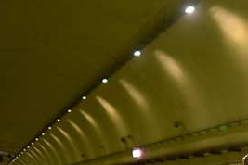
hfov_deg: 15.1
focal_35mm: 131
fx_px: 902
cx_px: 292
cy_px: 148
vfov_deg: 10.4
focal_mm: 35
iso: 1600
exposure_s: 1/25
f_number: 1.4
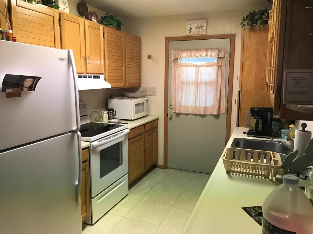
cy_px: 117
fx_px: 253
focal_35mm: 28
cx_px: 156
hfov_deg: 63.4
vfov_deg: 49.7
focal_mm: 3.99
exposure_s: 1/30
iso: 40
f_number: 1.8
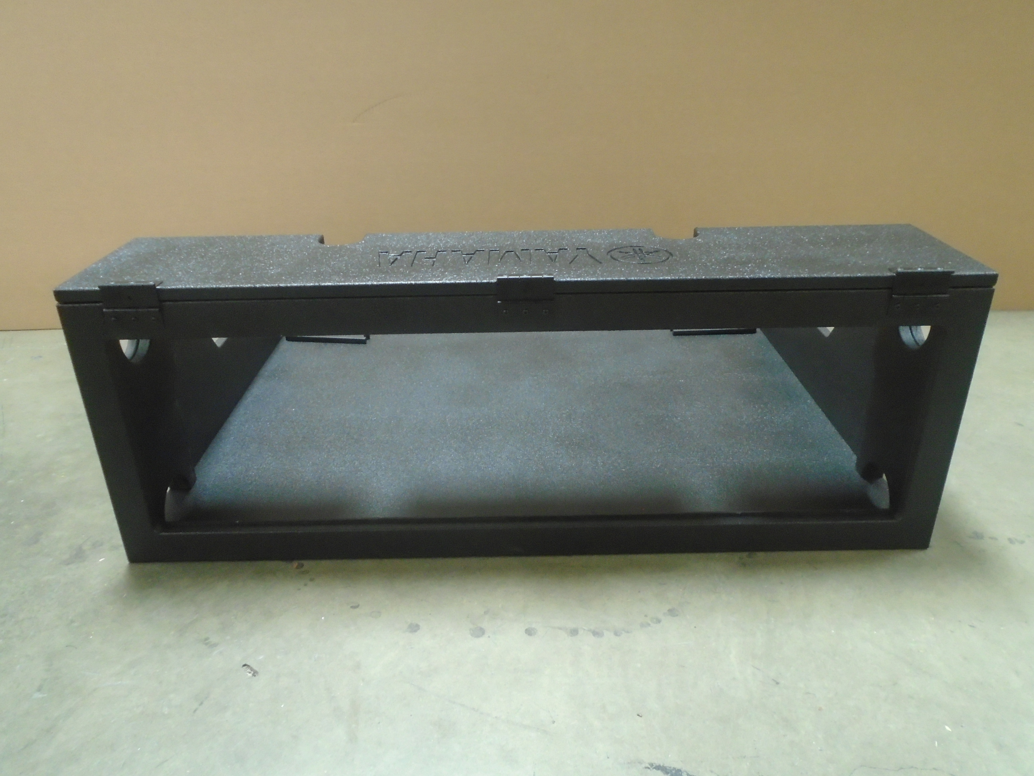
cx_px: 517
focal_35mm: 26
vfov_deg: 53.1
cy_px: 388
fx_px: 777
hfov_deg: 67.3
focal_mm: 4.6
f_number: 3.2
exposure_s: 1/15
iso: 400
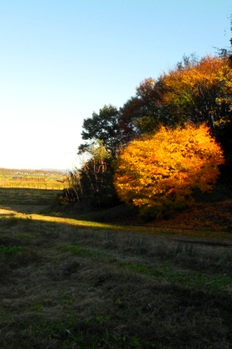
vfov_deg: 47.4
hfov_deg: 32.4
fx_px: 397
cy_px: 173
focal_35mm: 41
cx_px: 149
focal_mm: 5.2
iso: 160
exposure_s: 1/255
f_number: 6.3
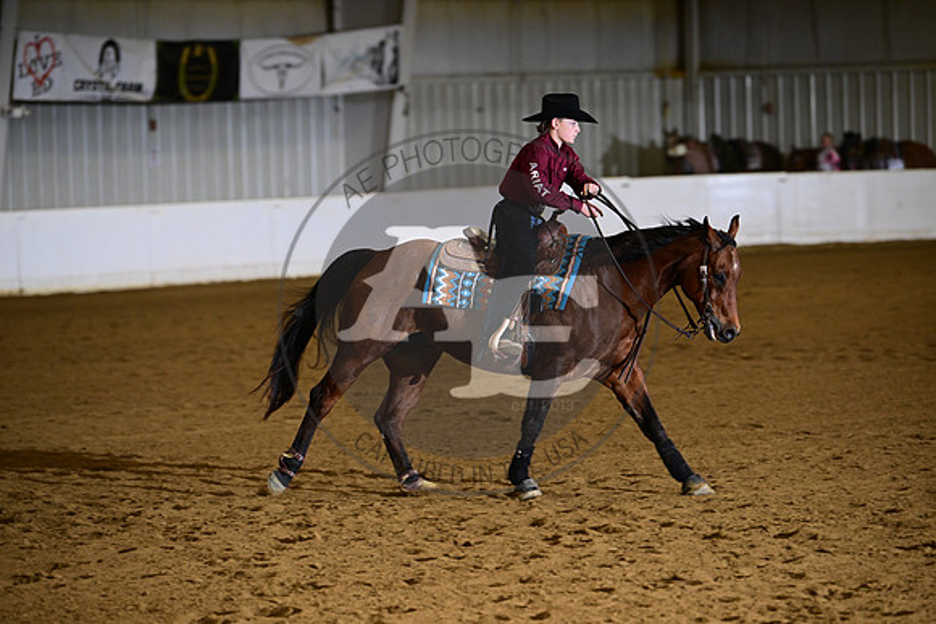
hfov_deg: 10.3
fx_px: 5201
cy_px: 312
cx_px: 468
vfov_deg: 6.9
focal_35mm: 200
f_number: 4
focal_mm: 200
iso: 2000
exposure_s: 1/200
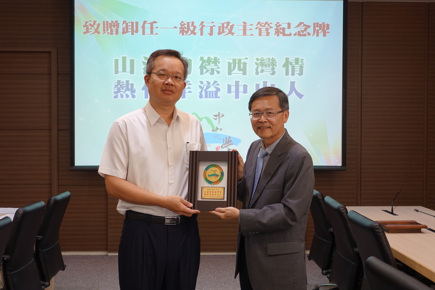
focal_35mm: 46
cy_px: 145
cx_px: 218
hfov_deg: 42.7
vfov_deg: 29.2
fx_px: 556
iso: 200
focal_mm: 16.84
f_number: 2.8
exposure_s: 1/60
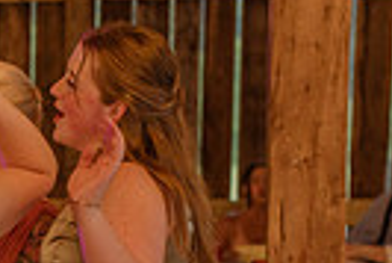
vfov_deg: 8.9
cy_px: 366
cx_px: -74
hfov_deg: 13.2
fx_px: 1657
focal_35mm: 152
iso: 640
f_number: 2.5
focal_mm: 35
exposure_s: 1/200
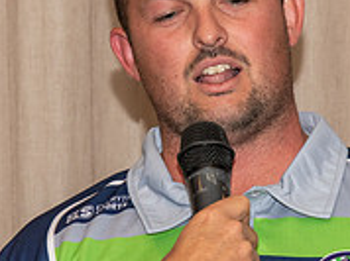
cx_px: 155
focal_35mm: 344
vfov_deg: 4.3
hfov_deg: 5.8
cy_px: 139
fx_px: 3473
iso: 800
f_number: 5.6
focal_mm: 105
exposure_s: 1/60
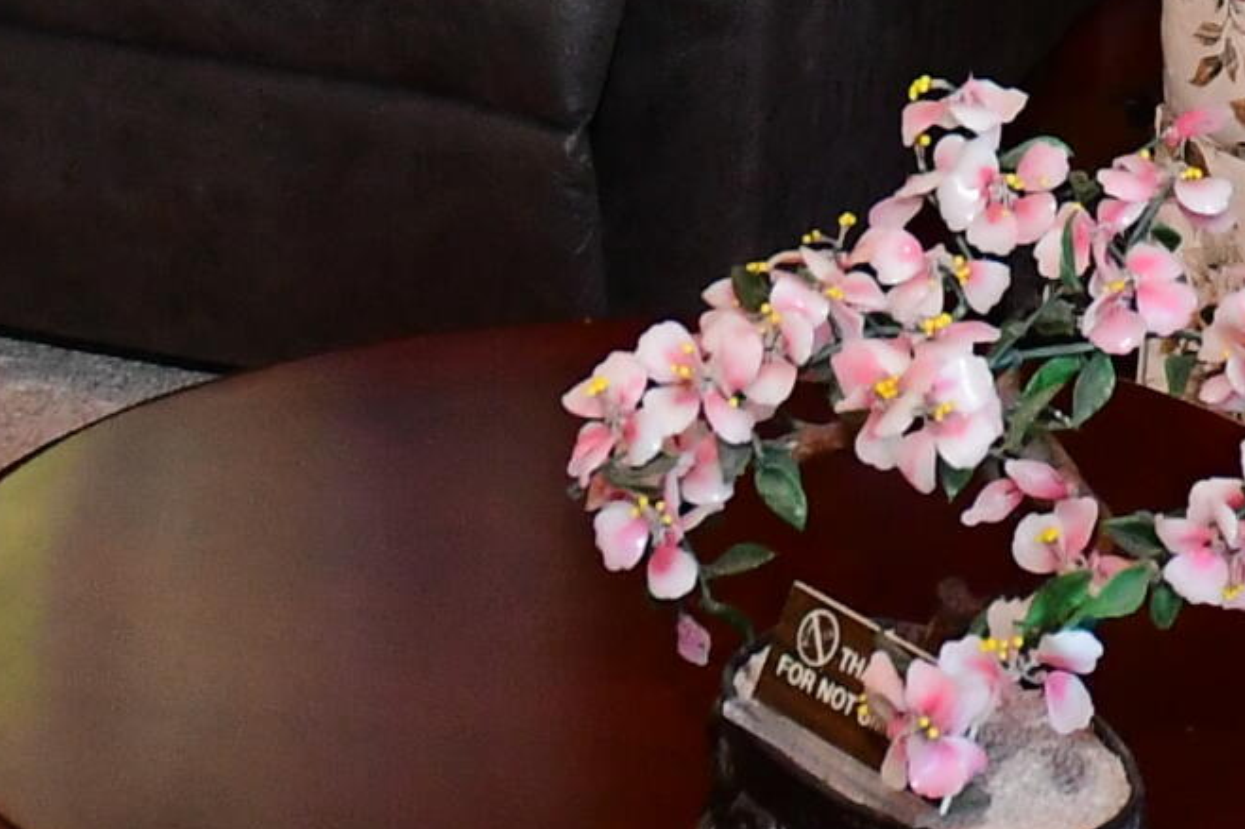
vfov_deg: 8.1
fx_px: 5670
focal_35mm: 164
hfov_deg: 12.5
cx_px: 724
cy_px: -704
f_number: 4.5
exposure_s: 1/160
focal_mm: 18
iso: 2000
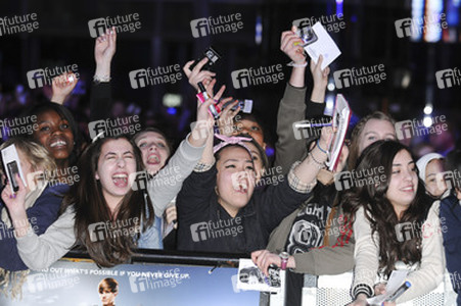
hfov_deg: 13.7
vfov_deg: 9.1
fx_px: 1919
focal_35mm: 150
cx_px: 230
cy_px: 153
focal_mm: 100
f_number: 3.5
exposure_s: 1/160
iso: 320
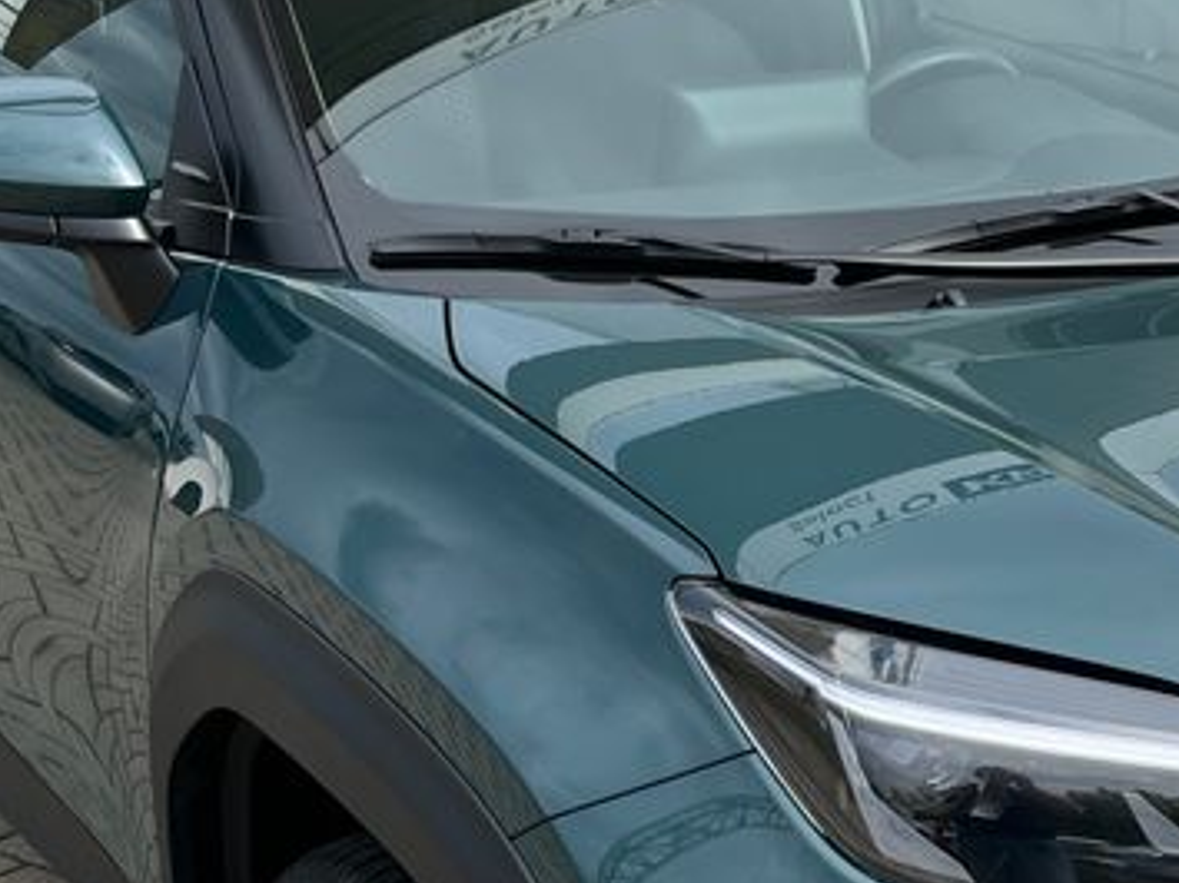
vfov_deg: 19.5
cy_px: 627
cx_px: 897
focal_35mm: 75
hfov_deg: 25.7
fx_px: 2554
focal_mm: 5.1
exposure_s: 1/1832
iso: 50
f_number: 1.6
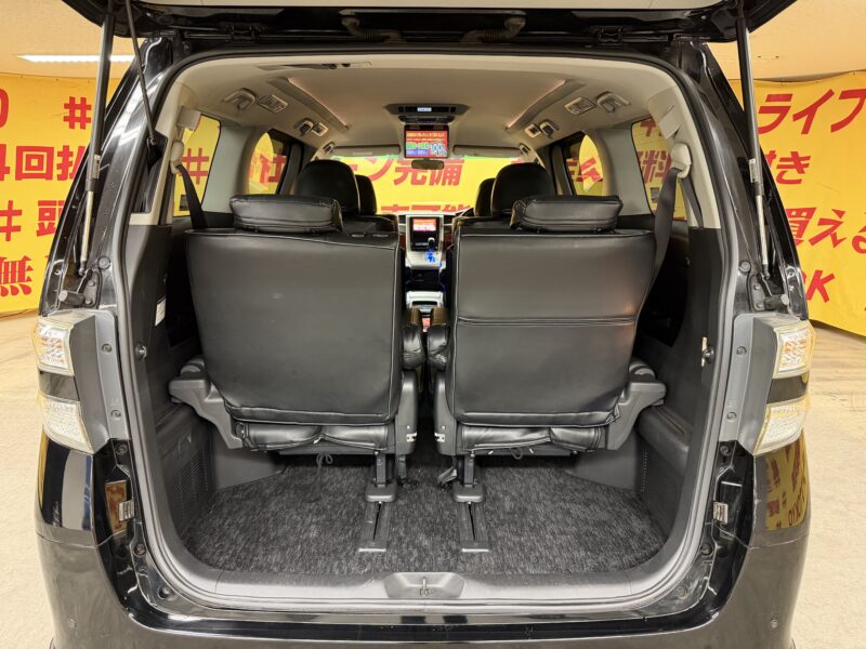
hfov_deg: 71.6
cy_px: 324
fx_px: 600
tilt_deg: -13.4
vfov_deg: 56.8
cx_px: 433
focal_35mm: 24
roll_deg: +0.0
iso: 800
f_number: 1.78
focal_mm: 6.76
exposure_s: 1/50
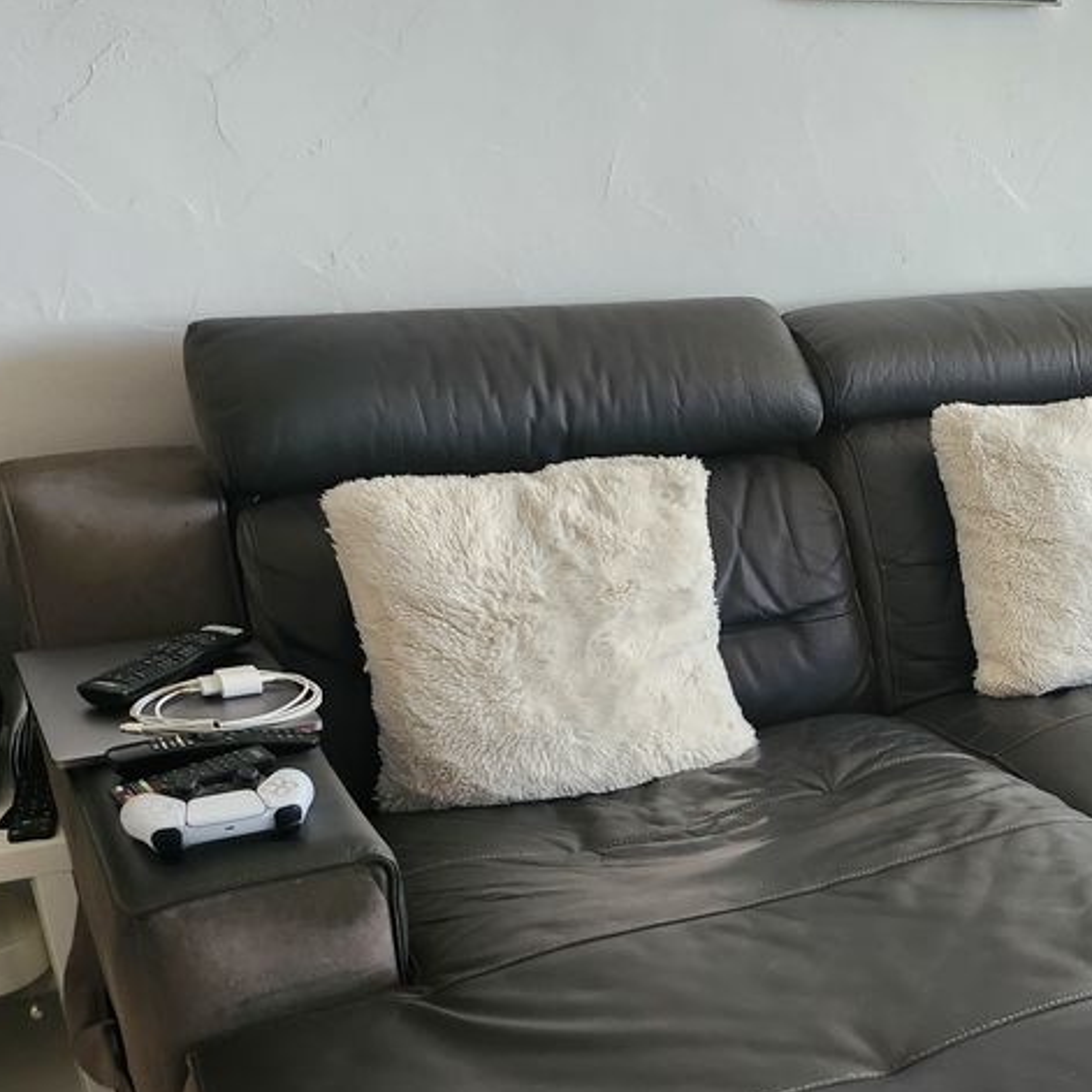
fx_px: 1606
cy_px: 786
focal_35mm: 45
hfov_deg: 35.1
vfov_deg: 36.9
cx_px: 1011
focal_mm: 5
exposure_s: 1/100
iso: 250
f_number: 1.8
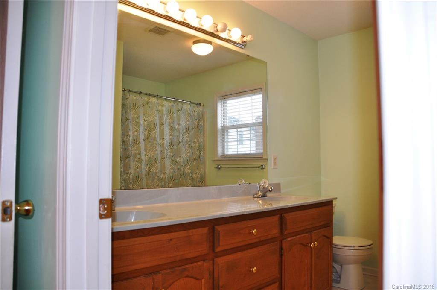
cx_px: 218
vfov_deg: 43.5
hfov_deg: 62.0
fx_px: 364
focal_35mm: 30
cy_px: 145
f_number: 3.5
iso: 400
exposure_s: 1/125
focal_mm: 20
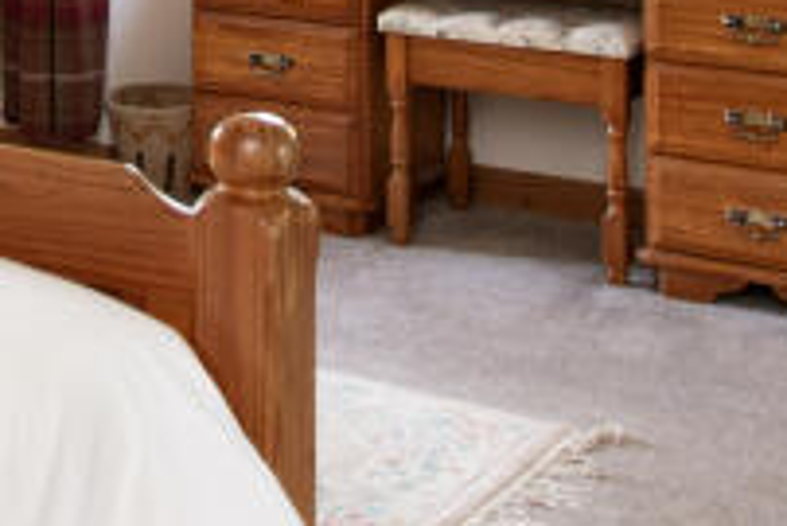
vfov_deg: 15.9
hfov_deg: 24.7
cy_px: -347
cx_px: -94
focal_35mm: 76
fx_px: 1663
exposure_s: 1/5
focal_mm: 10
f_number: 8
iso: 320
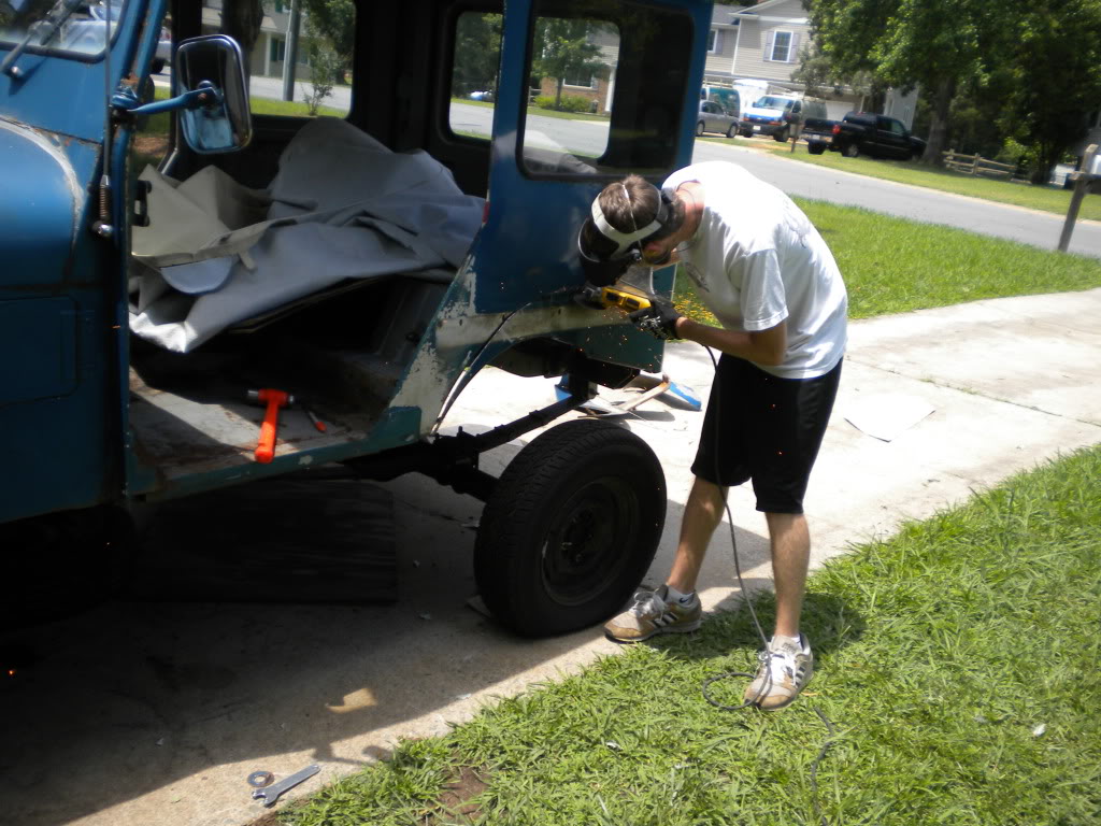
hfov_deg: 52.6
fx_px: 1113
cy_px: 413
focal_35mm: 35
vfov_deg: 40.7
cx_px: 550
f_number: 3.1
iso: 80
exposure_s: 1/448
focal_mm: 6.3
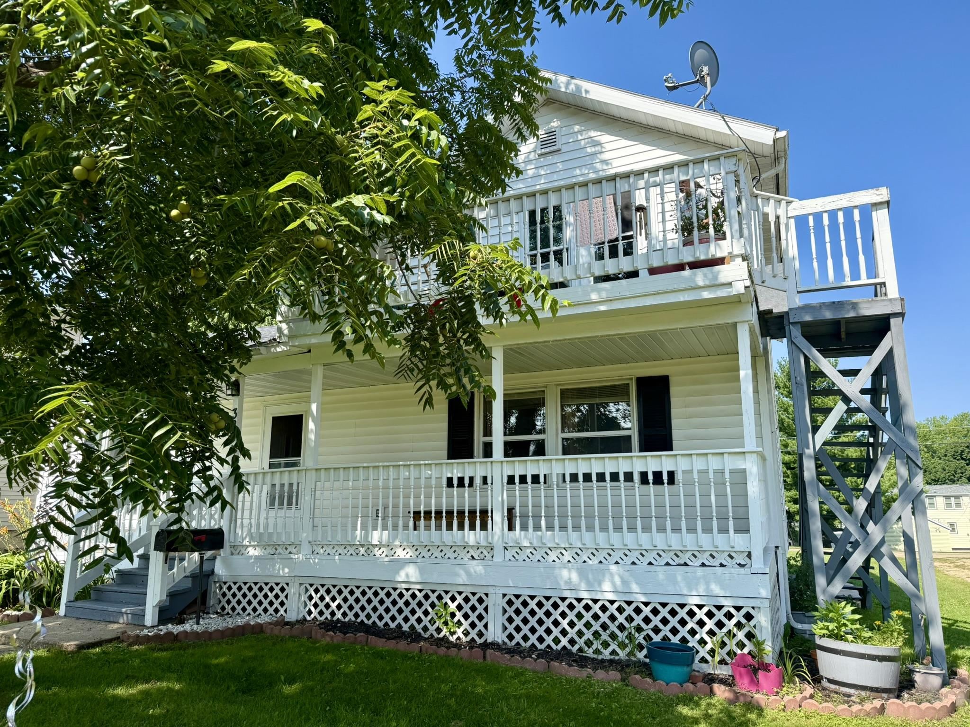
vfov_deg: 56.8
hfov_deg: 71.6
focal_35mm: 24
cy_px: 364
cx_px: 485
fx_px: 673
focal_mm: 6.76
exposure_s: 1/2525
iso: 100
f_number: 1.78
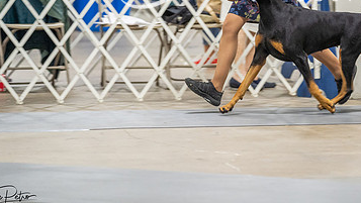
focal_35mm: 242
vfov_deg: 5.0
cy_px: 27
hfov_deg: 8.9
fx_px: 2317
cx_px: 263
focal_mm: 142
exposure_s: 1/160
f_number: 2.8
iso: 2500
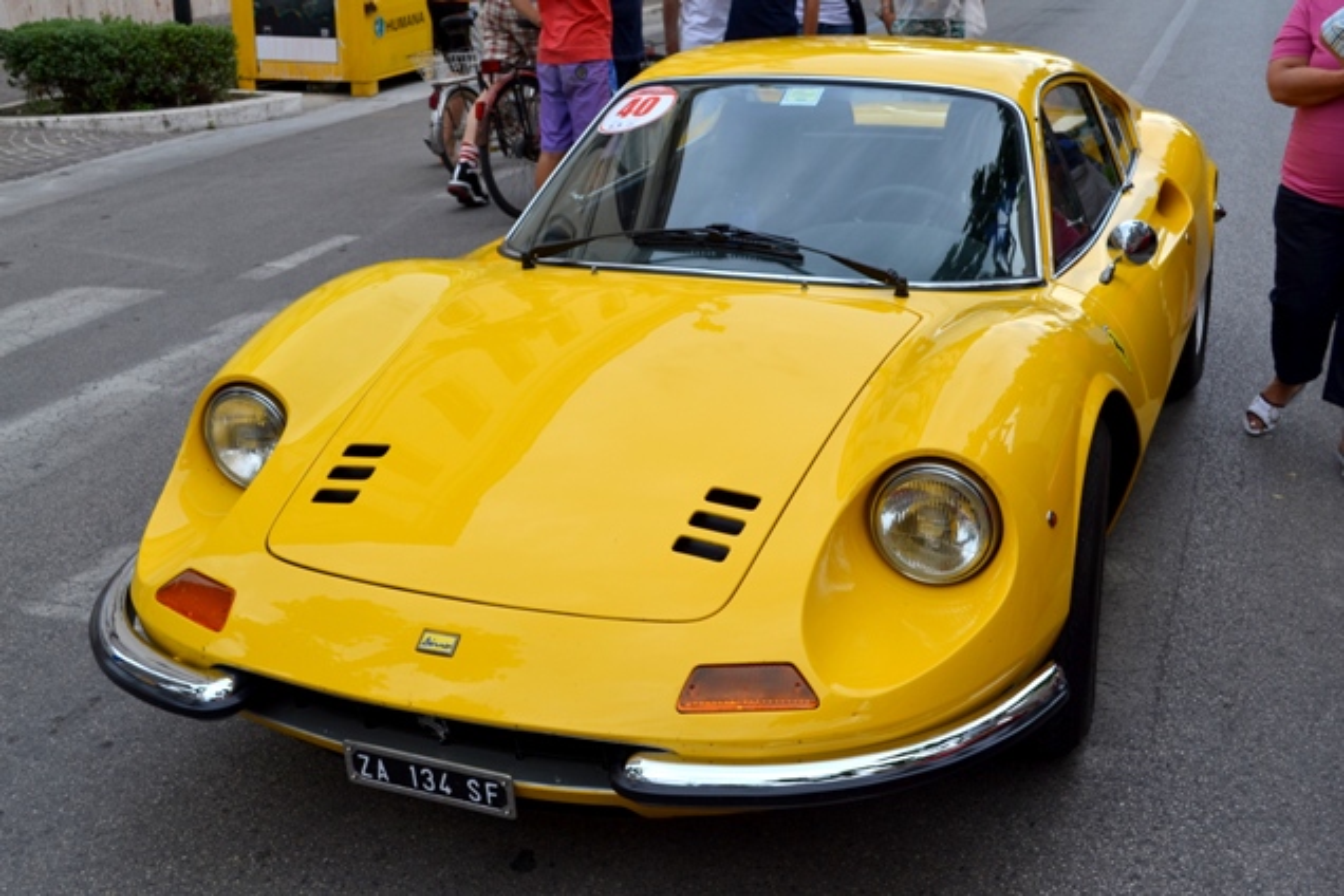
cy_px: 448
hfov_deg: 45.0
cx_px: 672
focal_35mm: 44
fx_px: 1624
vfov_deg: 30.8
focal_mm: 29
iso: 100
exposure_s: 1/200
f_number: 6.3
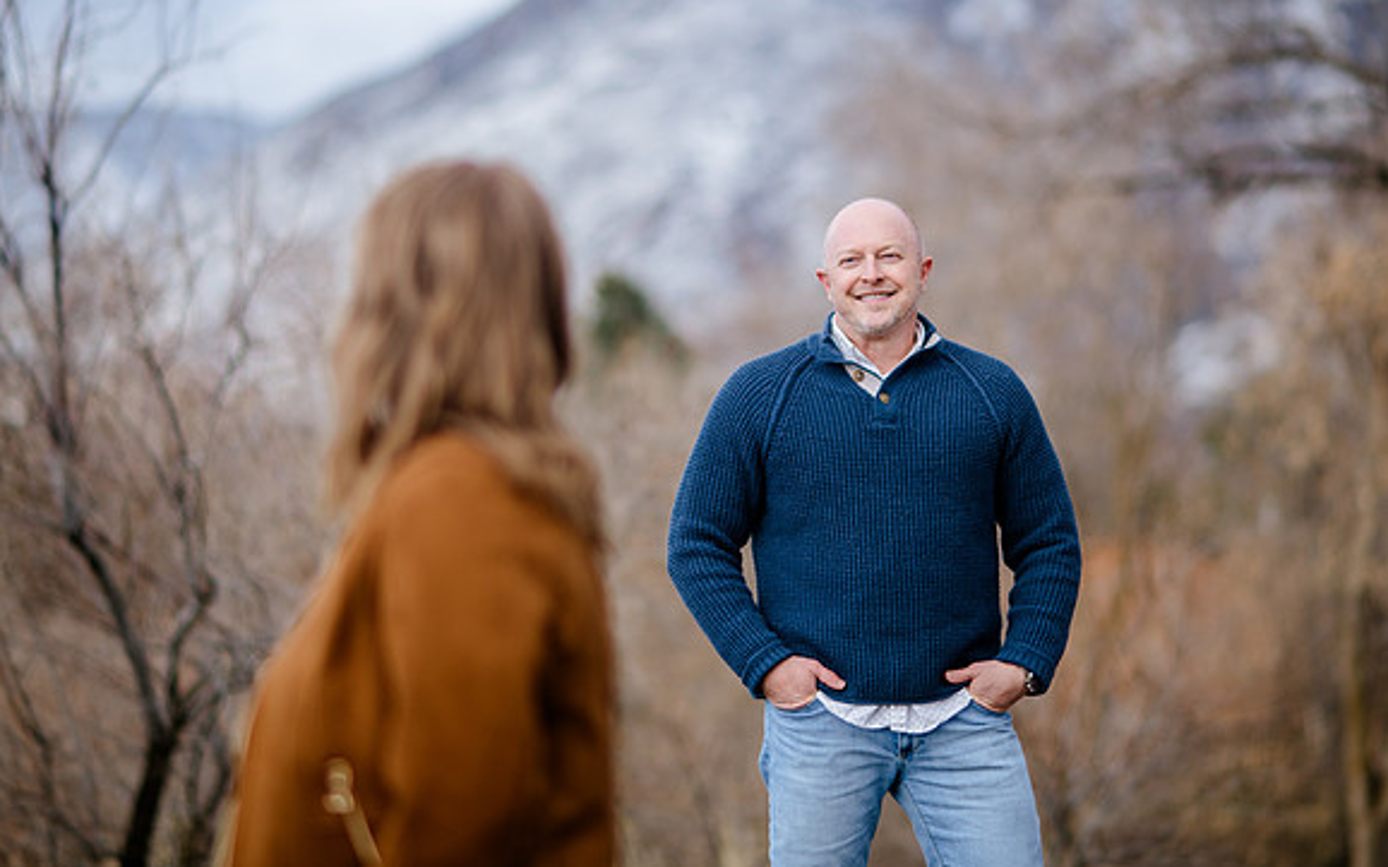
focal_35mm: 129
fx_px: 4879
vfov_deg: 10.2
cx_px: 694
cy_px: 350
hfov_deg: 16.2
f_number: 2
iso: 200
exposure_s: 1/1250
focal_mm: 105
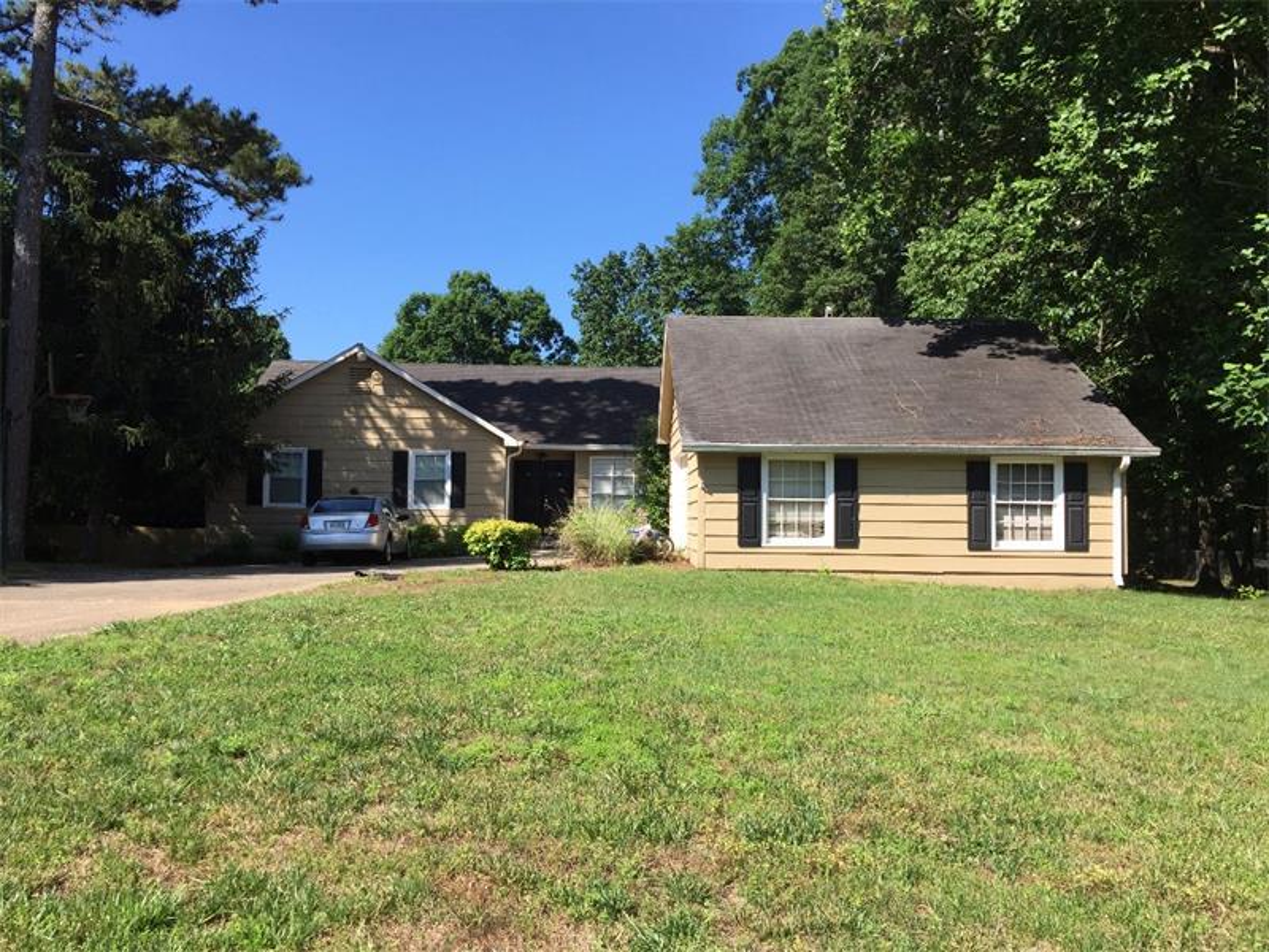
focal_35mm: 29
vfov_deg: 48.2
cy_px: 476
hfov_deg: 61.7
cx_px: 634
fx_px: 1063
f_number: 2.2
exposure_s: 1/1163
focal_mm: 4.15
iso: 32
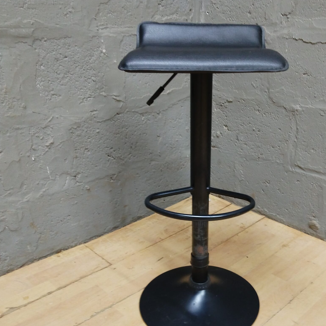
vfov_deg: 43.8
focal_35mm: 38
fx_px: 405
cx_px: 203
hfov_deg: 43.5
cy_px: 176
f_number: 1.8
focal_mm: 4.25
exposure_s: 1/16.7
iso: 720
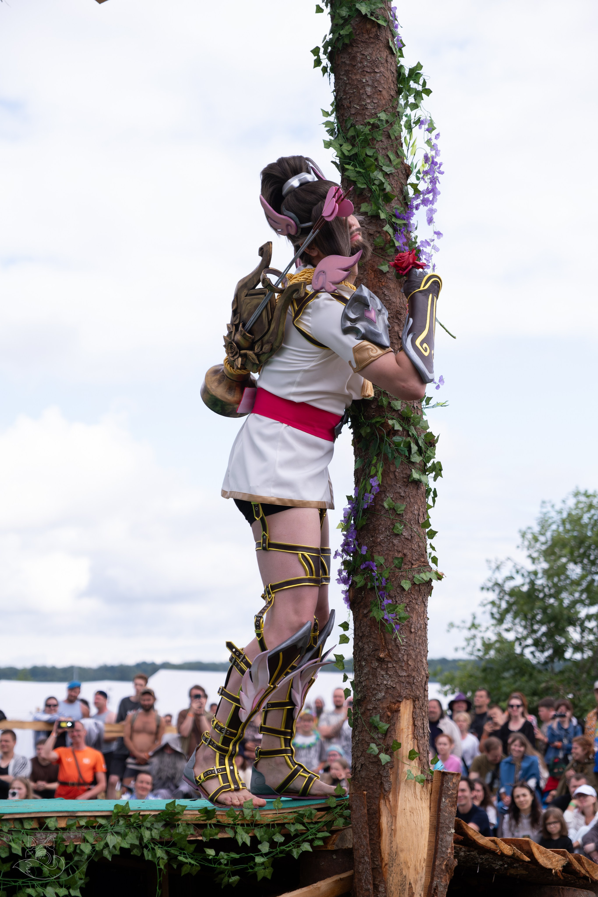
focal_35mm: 75
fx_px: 1869
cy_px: 448
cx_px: 299
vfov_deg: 27.0
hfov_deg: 18.2
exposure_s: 1/1600
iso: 200
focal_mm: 50
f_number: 3.2
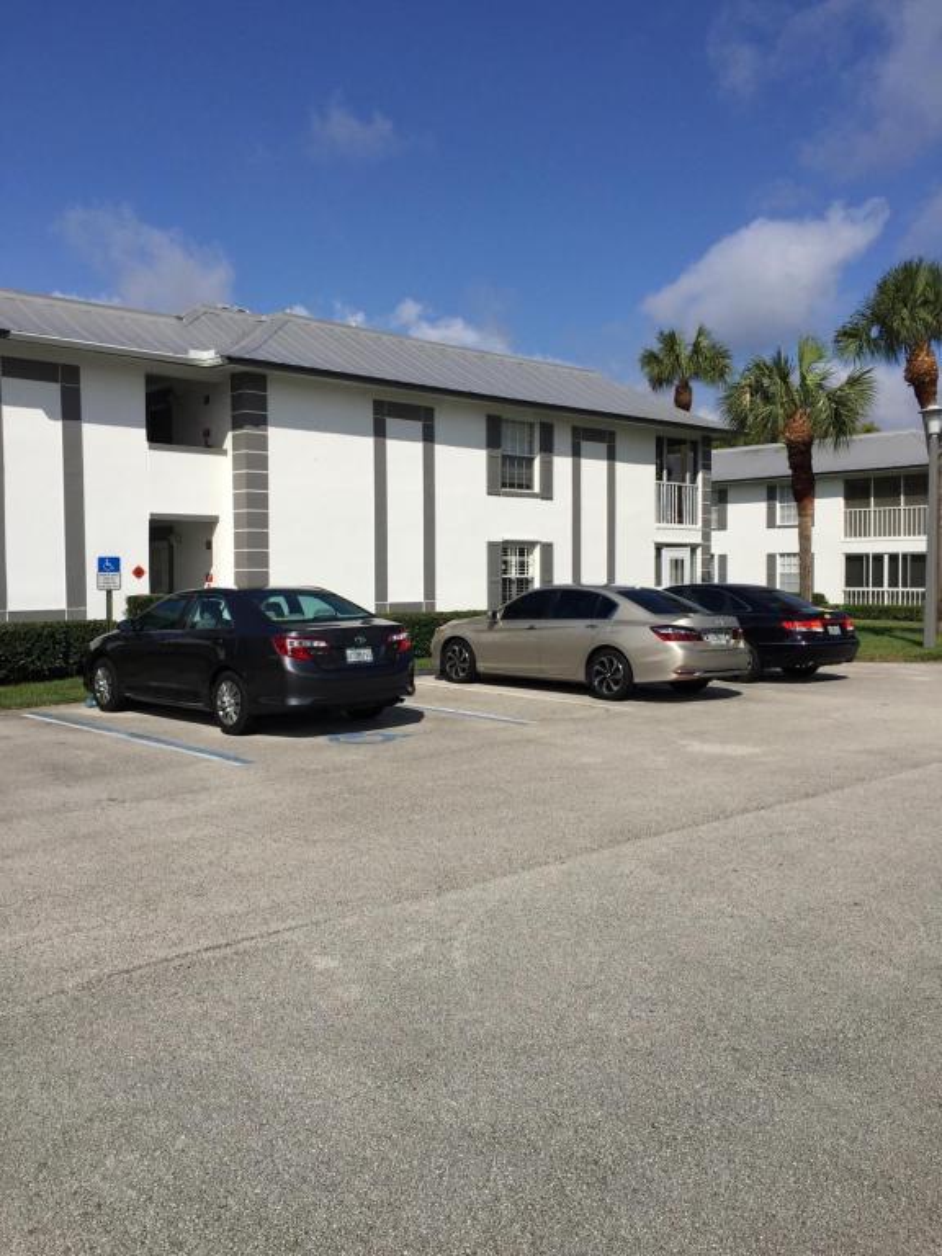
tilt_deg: -0.5
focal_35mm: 29
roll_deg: +0.6
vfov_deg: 61.7
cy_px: 628
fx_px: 1052
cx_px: 471
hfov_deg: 48.2
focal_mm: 4.15
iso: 32
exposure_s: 1/5650
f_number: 2.2
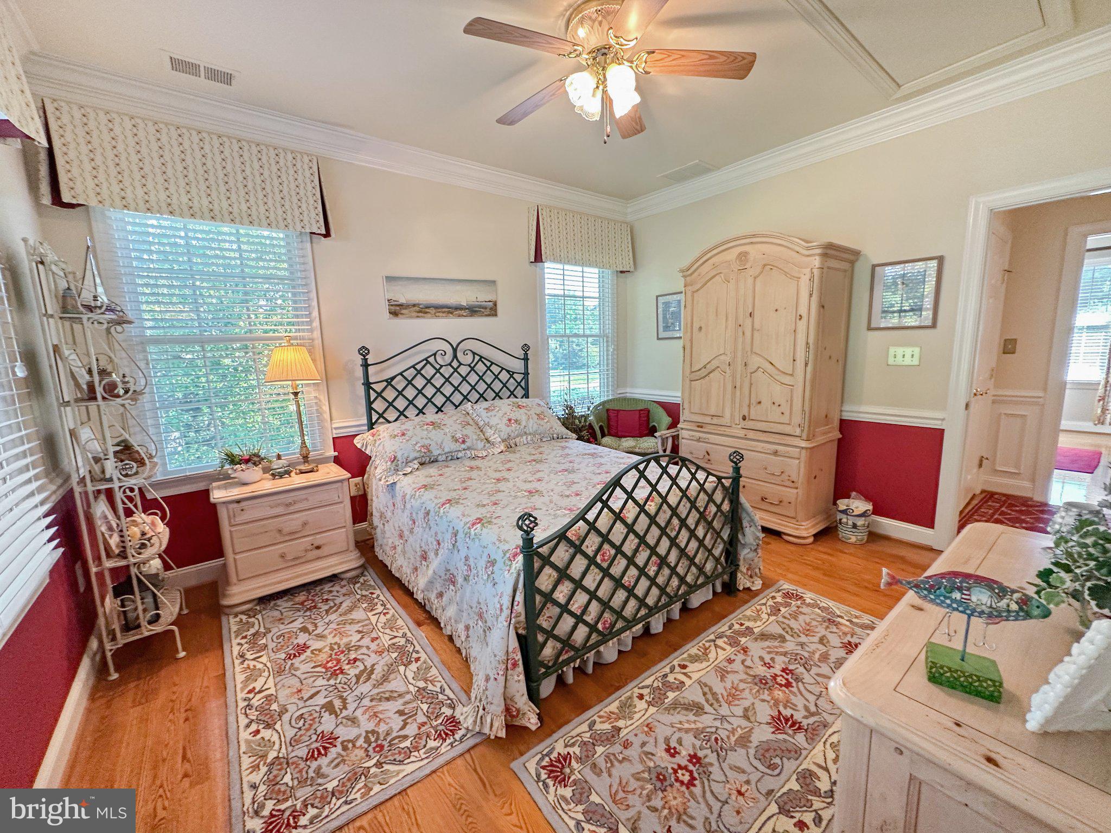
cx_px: 556
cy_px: 416
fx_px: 449
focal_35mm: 14
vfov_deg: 85.7
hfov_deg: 102.1
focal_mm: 2.22
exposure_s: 1/60
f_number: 2.2
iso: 200
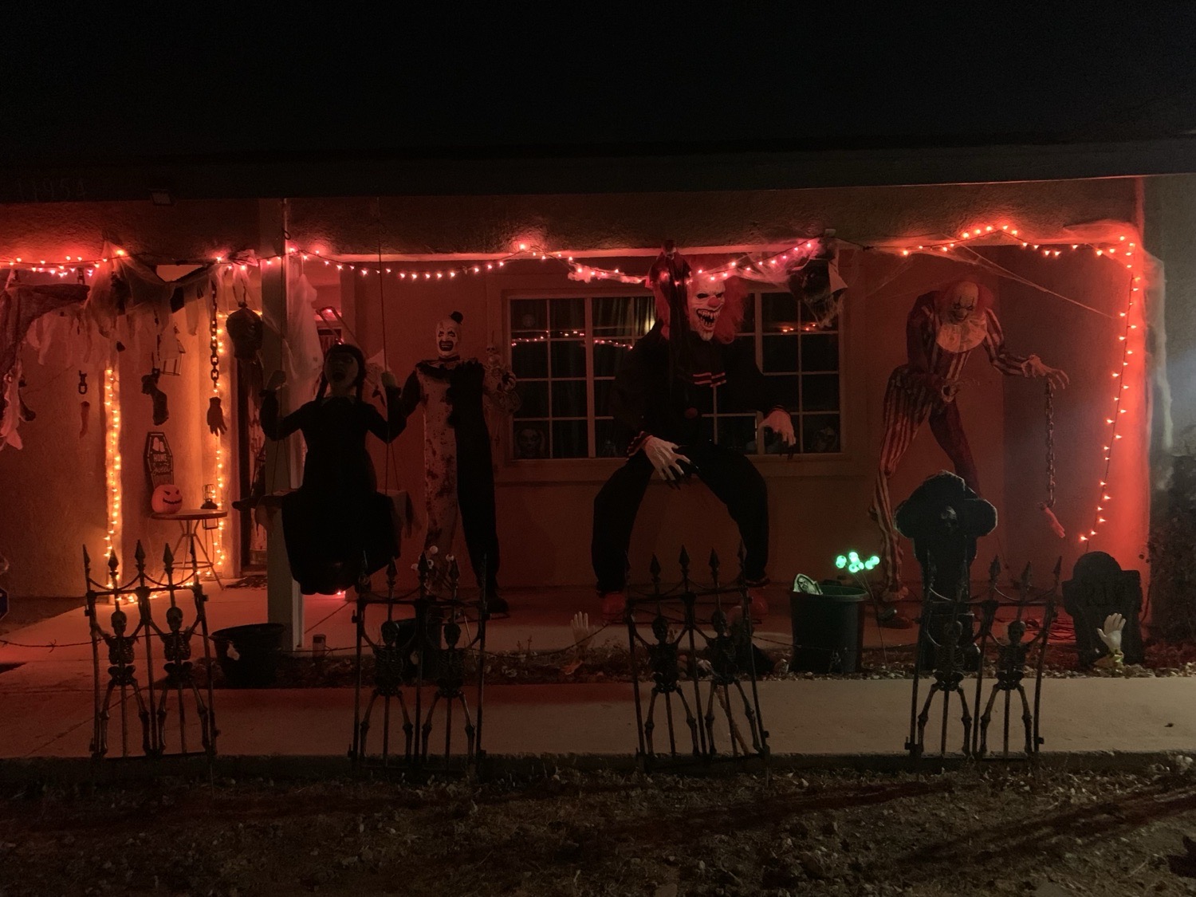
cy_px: 448
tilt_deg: -0.5
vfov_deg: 53.1
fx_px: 898
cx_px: 598
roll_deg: +0.8
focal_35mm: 26
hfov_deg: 67.3
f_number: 1.8
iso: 1600
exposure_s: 1/15
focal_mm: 4.25
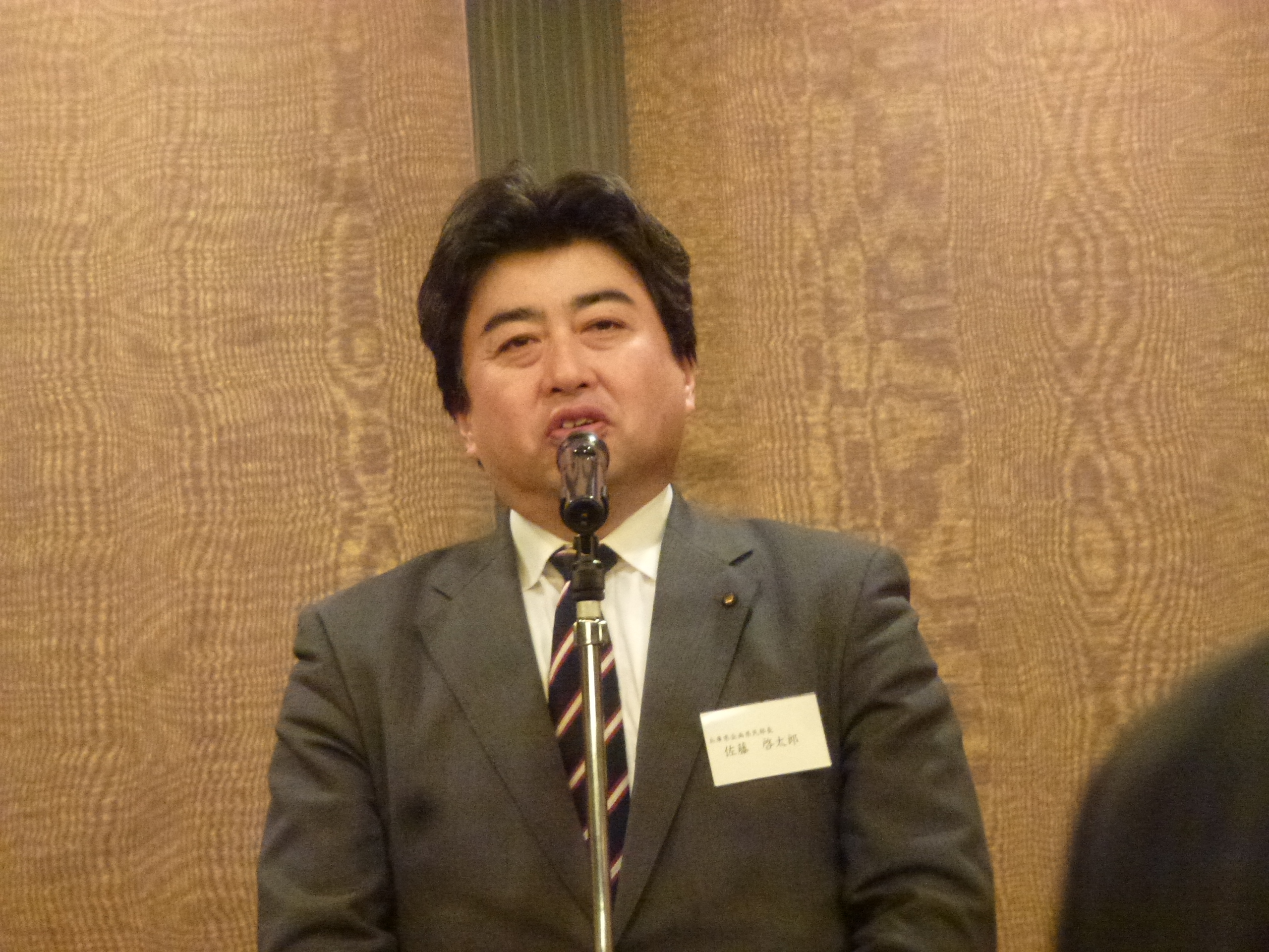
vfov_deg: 5.6
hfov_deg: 7.4
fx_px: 9751
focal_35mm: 266
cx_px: 634
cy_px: 476
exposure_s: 1/20
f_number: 5.6
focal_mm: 47.7
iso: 800
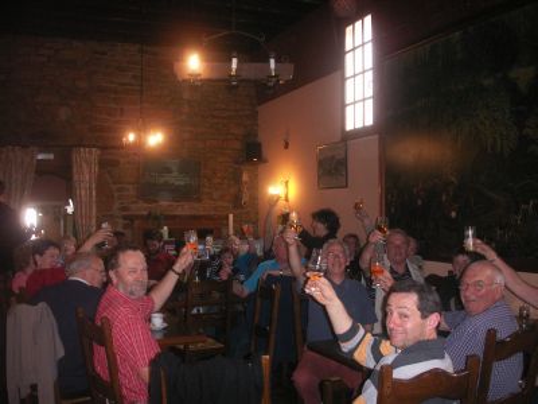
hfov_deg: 50.1
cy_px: 202
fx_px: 575
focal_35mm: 37
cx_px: 269
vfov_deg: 38.7
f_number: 3.5
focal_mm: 7.7
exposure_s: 1/40
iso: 160
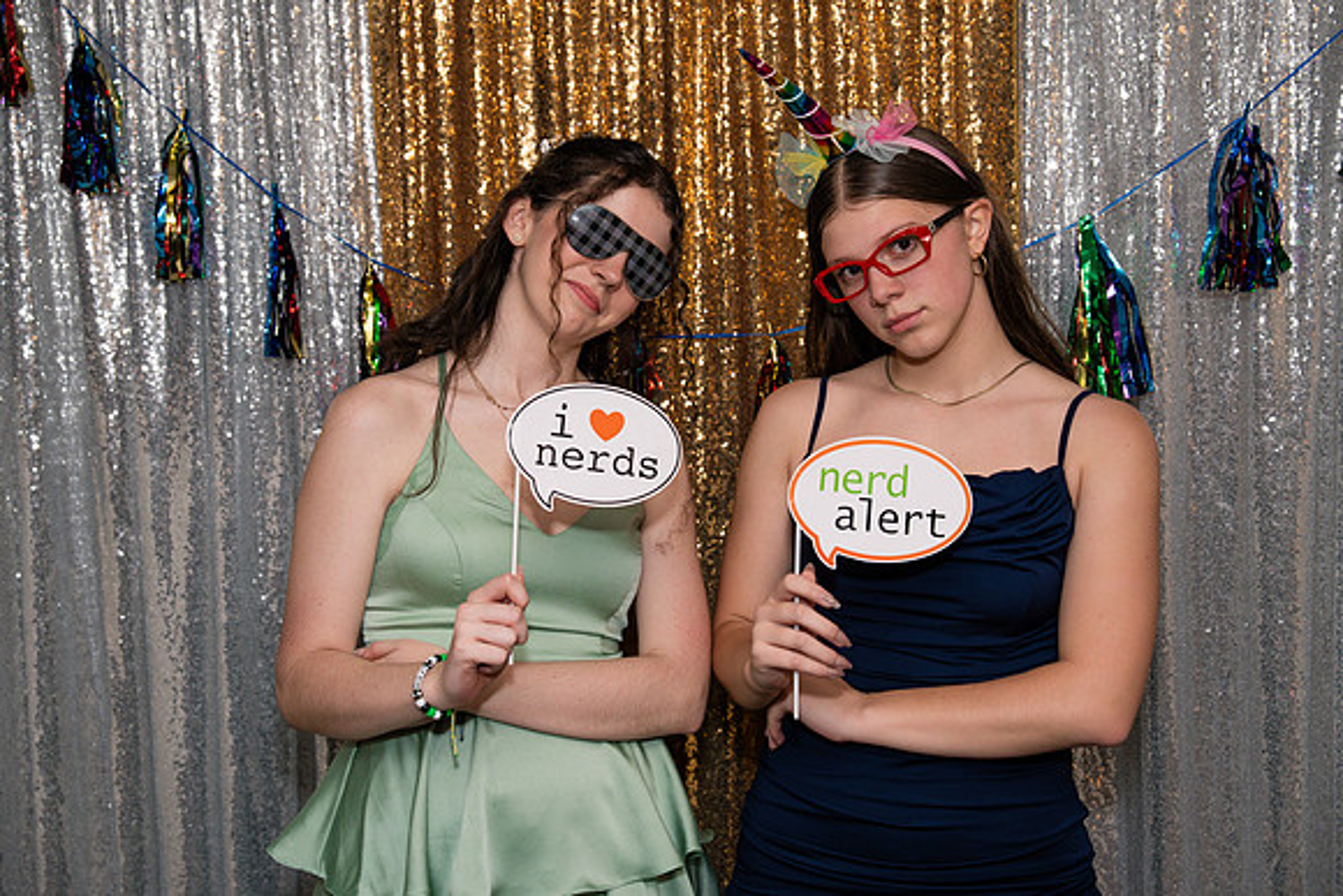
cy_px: 448
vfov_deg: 27.0
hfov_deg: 39.6
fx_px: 1866
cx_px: 672
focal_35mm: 50
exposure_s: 1/250
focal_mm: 50
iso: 400
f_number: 4
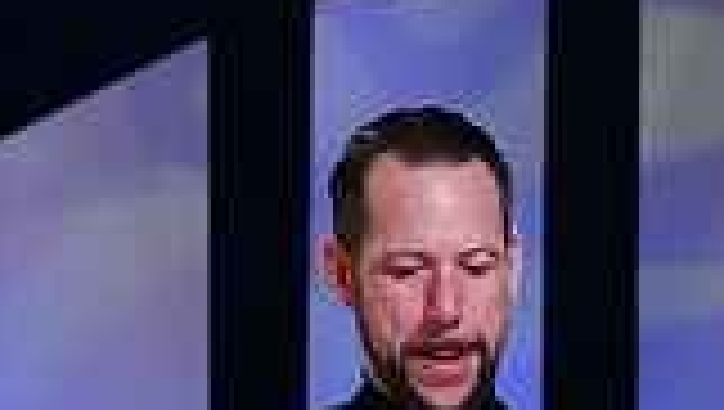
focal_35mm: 264
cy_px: 1036
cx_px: 789
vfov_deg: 4.5
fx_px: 5074
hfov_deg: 8.1
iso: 3200
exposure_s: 1/200
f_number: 6.3
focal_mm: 70
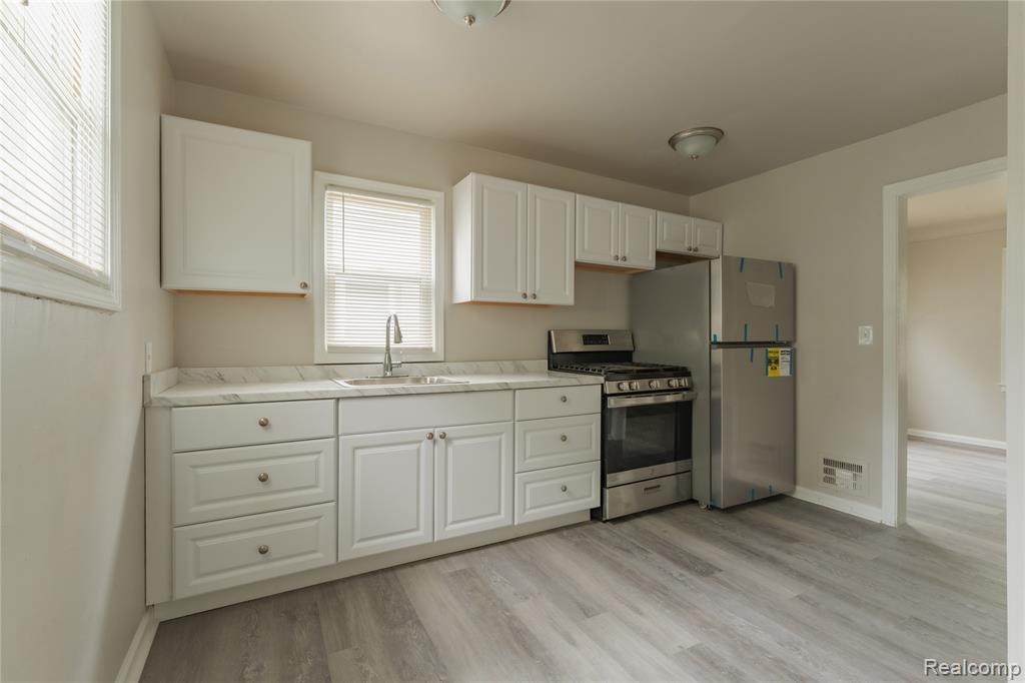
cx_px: 512
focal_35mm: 16
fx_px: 455
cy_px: 342
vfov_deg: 73.7
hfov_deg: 96.8
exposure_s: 1/15
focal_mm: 16
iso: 400
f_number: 16
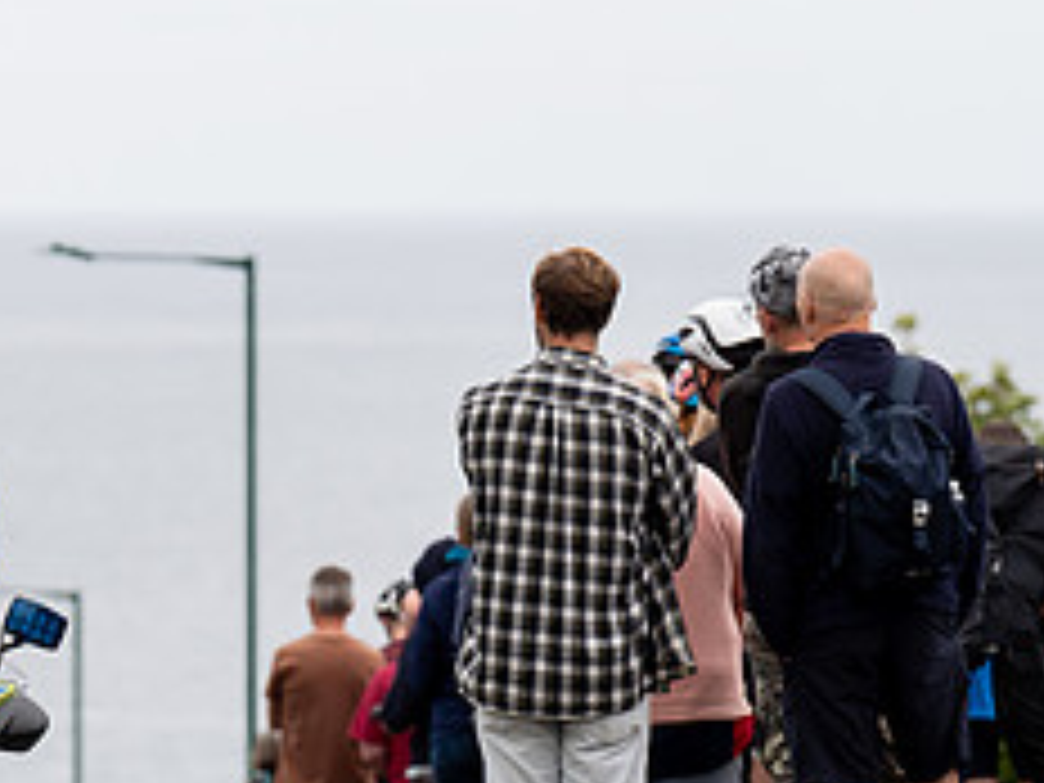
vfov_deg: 4.8
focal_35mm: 308
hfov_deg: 6.4
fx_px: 9289
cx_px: -122
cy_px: 524
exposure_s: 1/1000
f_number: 3.5
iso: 320
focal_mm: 128
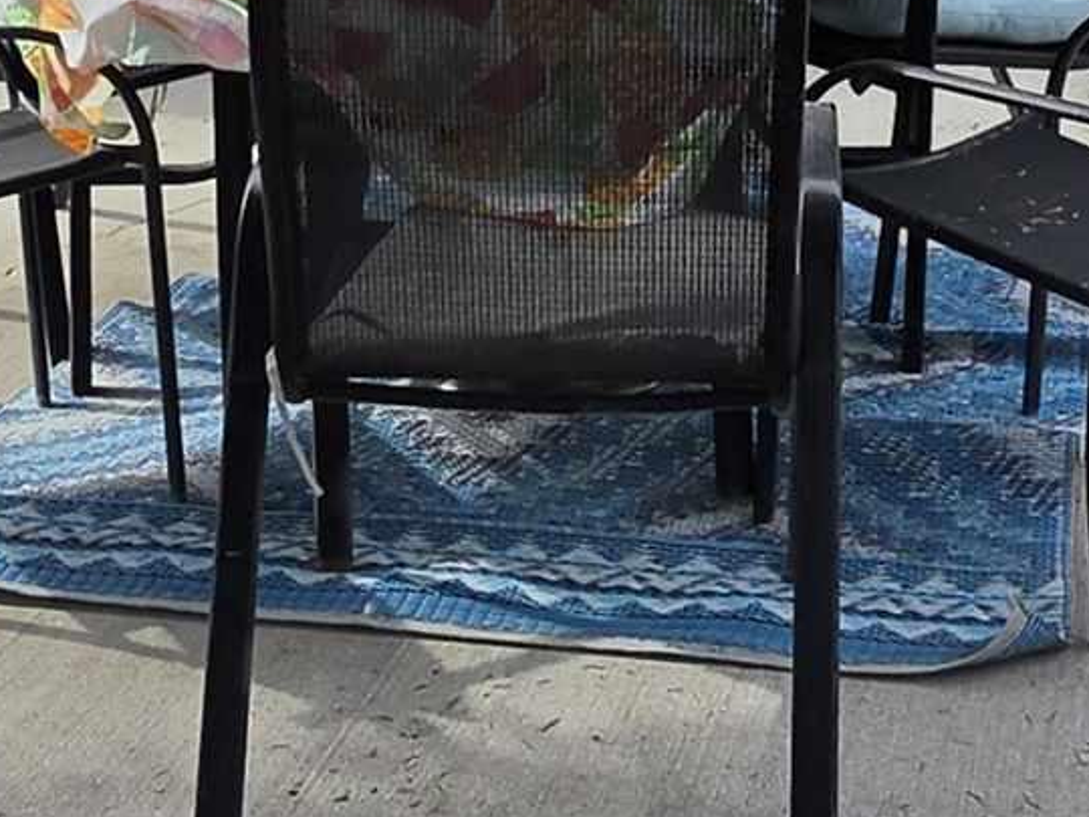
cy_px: -258
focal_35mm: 74
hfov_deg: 26.1
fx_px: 2328
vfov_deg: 18.5
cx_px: 780
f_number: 1.9
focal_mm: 2.2
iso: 32
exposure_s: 1/1480
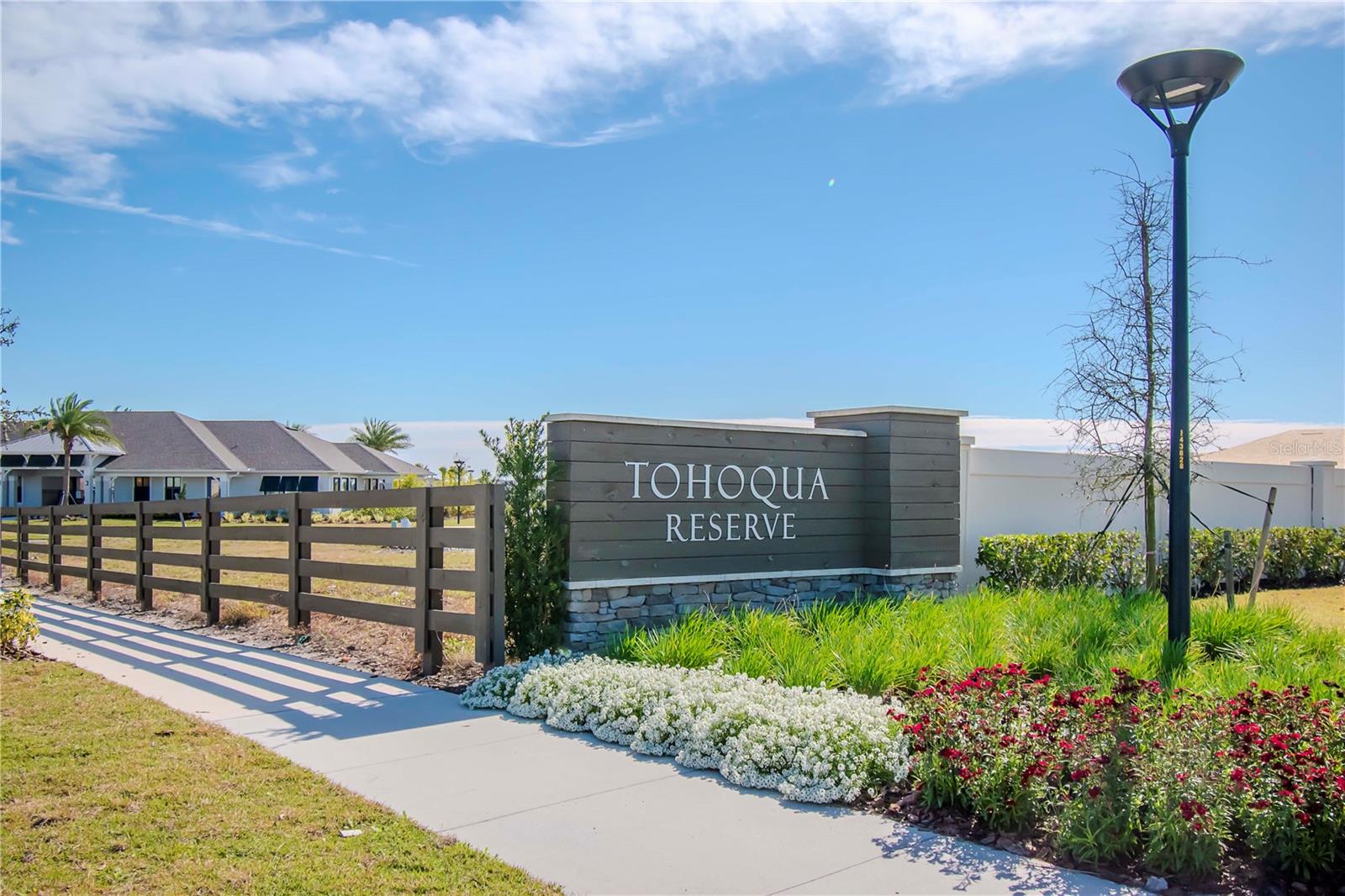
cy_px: 448
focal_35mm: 30
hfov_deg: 61.9
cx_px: 672
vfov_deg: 43.6
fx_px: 1121
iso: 640
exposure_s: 1/4000
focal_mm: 20
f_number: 6.3
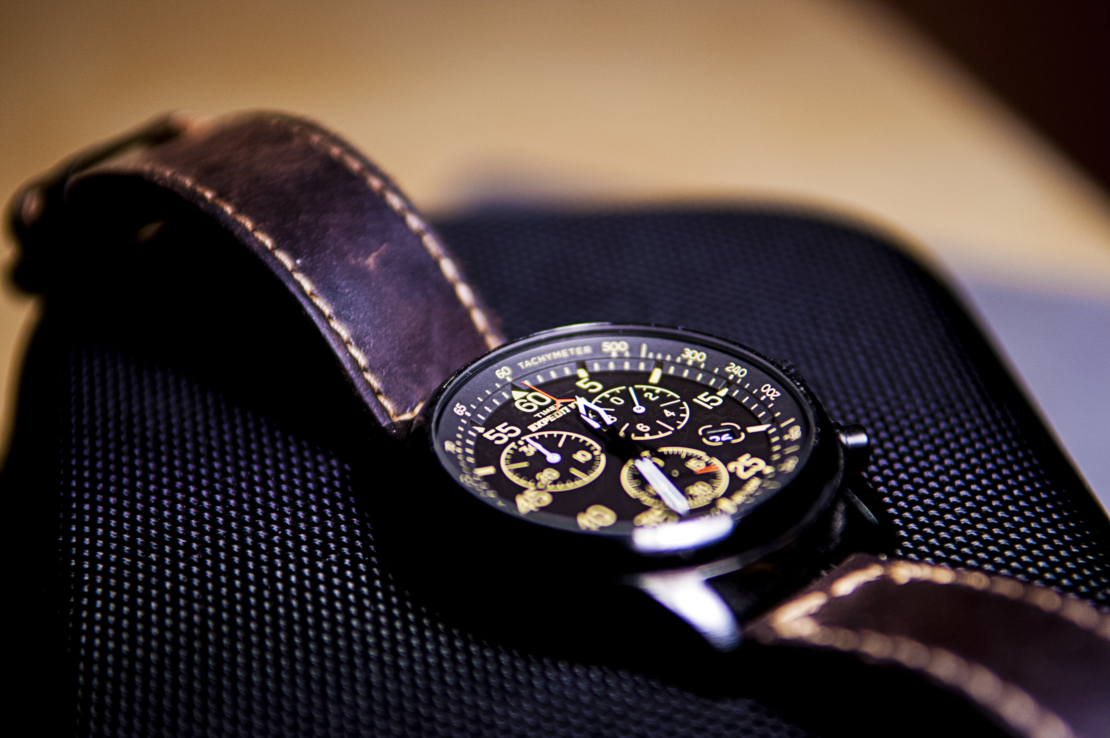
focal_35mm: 82
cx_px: 555
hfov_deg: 24.6
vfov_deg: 16.5
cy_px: 369
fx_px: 2541
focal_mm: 55
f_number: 2.8
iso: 400
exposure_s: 1/100
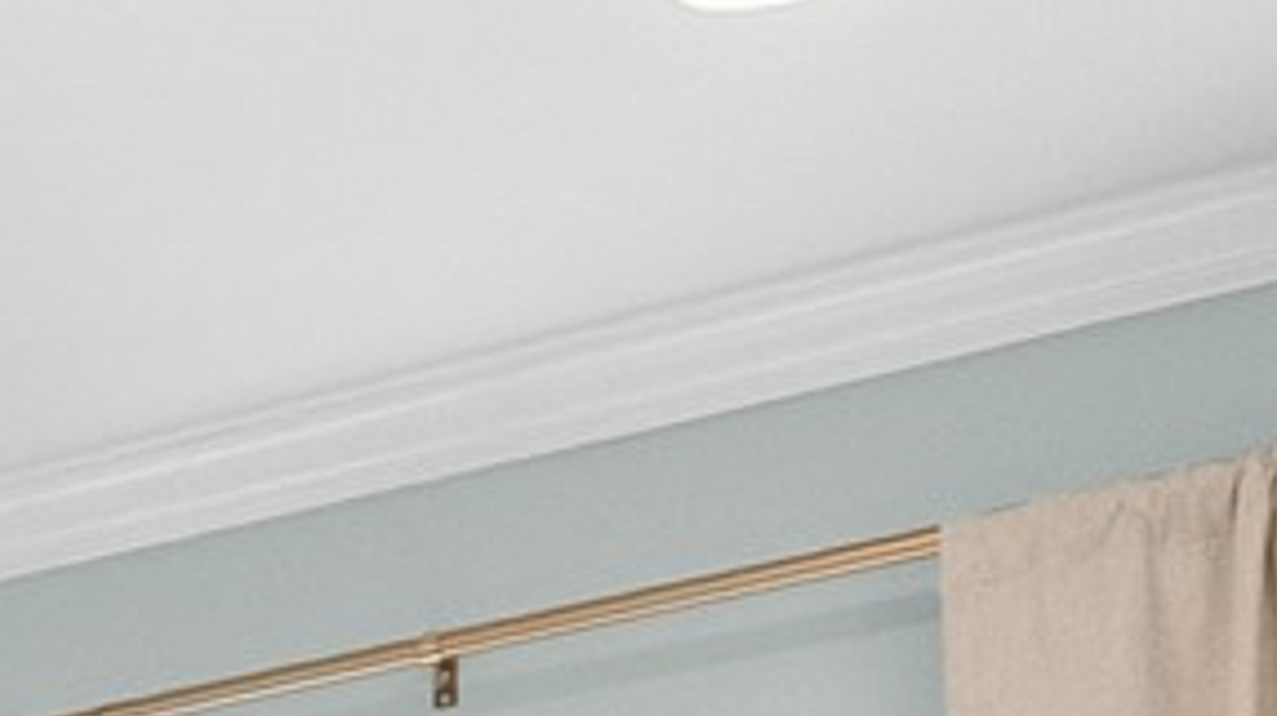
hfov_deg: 10.7
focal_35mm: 127
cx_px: -2687
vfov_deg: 8.2
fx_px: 4298
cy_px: 2115
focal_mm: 16
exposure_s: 1/30
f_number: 8
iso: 1000
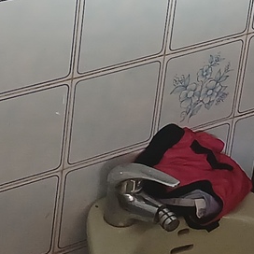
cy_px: 28
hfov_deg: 10.5
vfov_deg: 10.7
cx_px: 364
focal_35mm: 162
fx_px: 1345
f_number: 1.8
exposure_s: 1/50
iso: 125
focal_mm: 3.98
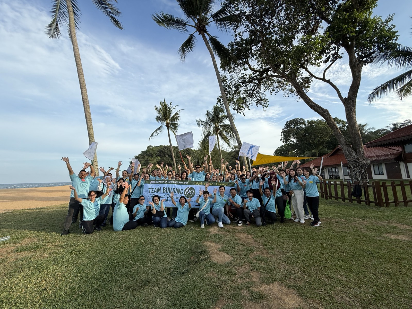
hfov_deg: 102.1
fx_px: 167
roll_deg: +1.3
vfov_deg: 85.7
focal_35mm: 14
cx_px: 206
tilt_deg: +8.4
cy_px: 154
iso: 50
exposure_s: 1/864
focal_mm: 2.22
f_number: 2.2
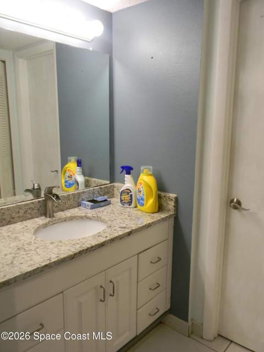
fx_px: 285
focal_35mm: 28
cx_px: 132
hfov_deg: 49.7
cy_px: 176
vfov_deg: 63.4
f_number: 3.5
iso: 165
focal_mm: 5
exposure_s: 1/30
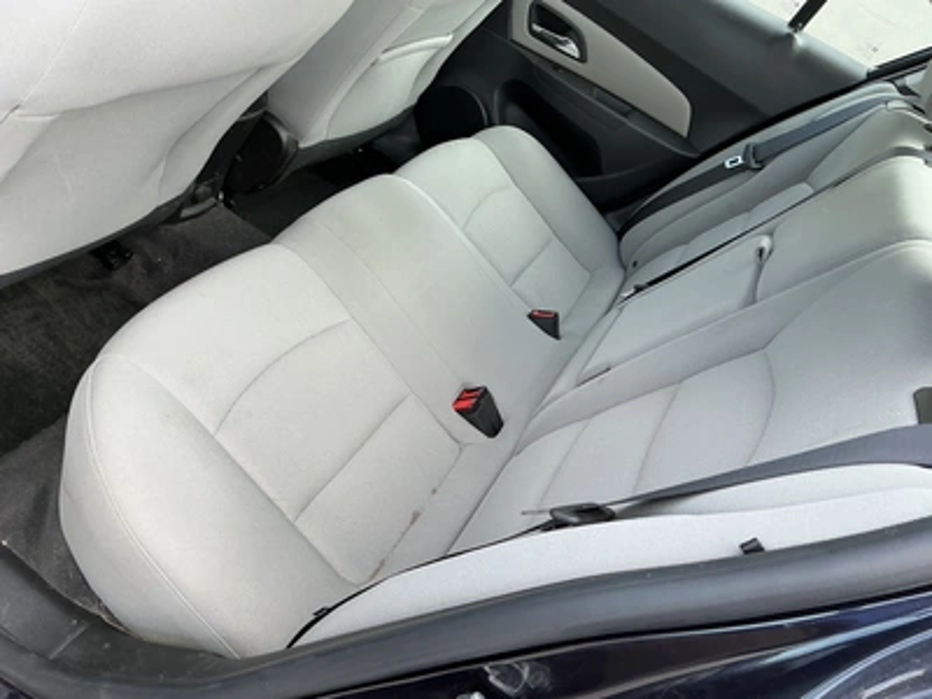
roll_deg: -29.4
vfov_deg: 49.7
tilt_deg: -35.5
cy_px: 350
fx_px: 754
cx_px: 466
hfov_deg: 63.4
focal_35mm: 28
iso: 32
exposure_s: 1/122
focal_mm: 3
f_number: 1.8
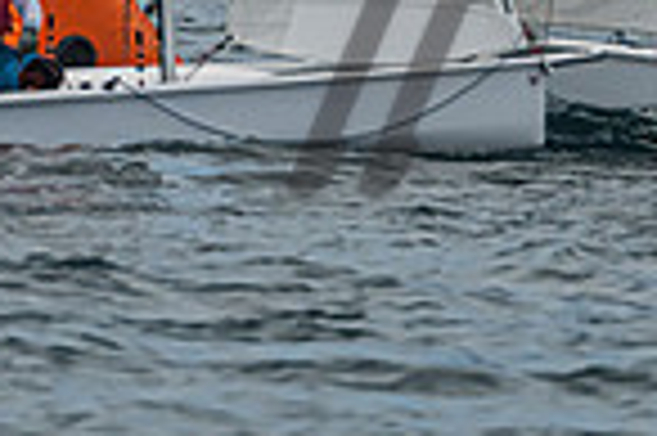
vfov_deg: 1.7
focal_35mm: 819
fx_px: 14930
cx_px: 310
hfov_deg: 2.5
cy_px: -318
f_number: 7.6
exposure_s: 1/4000
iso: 500
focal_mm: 170
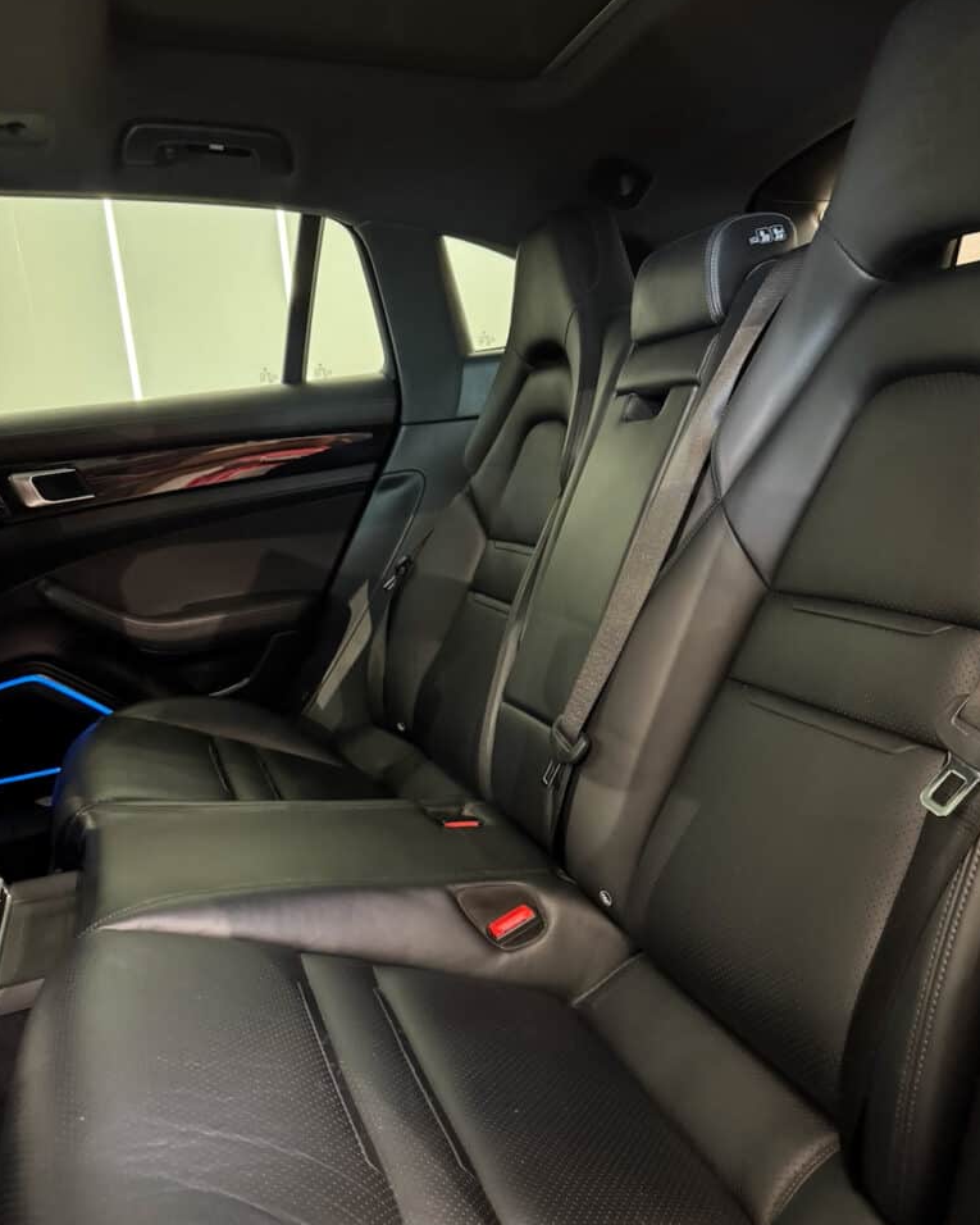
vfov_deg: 65.9
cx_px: 503
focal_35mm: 26
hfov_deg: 54.9
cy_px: 664
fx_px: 942
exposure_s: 1/25
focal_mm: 6.76
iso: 1250
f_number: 1.78
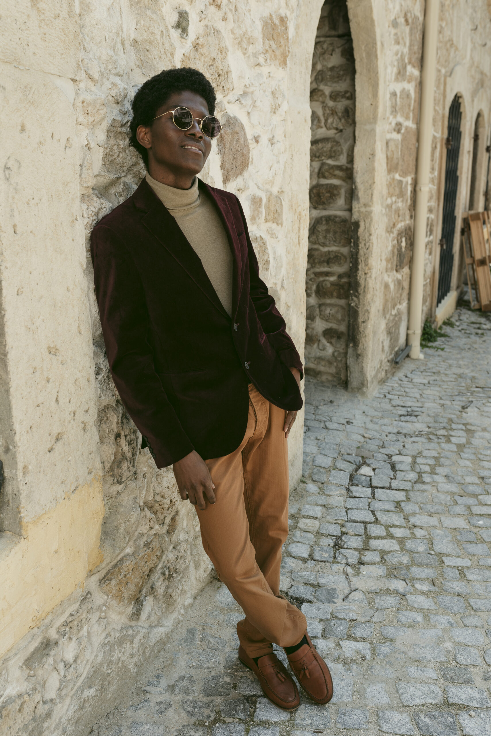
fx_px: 715
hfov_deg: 37.9
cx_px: 246
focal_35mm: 35
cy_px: 368
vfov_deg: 54.4
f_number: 6.3
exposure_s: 1/320
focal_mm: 35
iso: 250
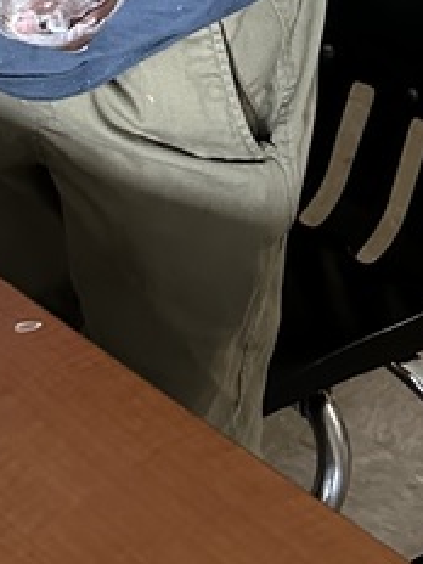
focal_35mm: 106
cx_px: -105
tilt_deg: -18.2
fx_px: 1727
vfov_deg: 17.0
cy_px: -253
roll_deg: -1.4
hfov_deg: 13.5
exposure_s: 1/40
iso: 800
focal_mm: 6.86
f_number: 1.78
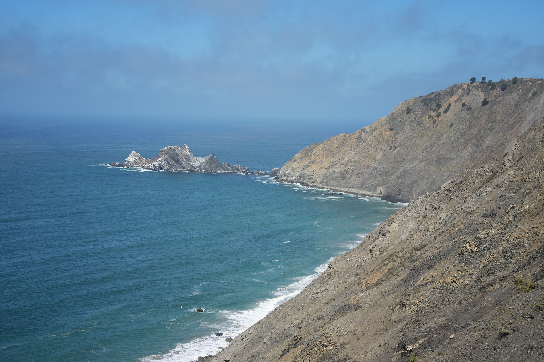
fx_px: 846
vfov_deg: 24.2
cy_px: 181
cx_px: 272
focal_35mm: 56
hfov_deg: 35.6
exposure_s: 1/1600
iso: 200
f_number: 4.5
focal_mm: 56
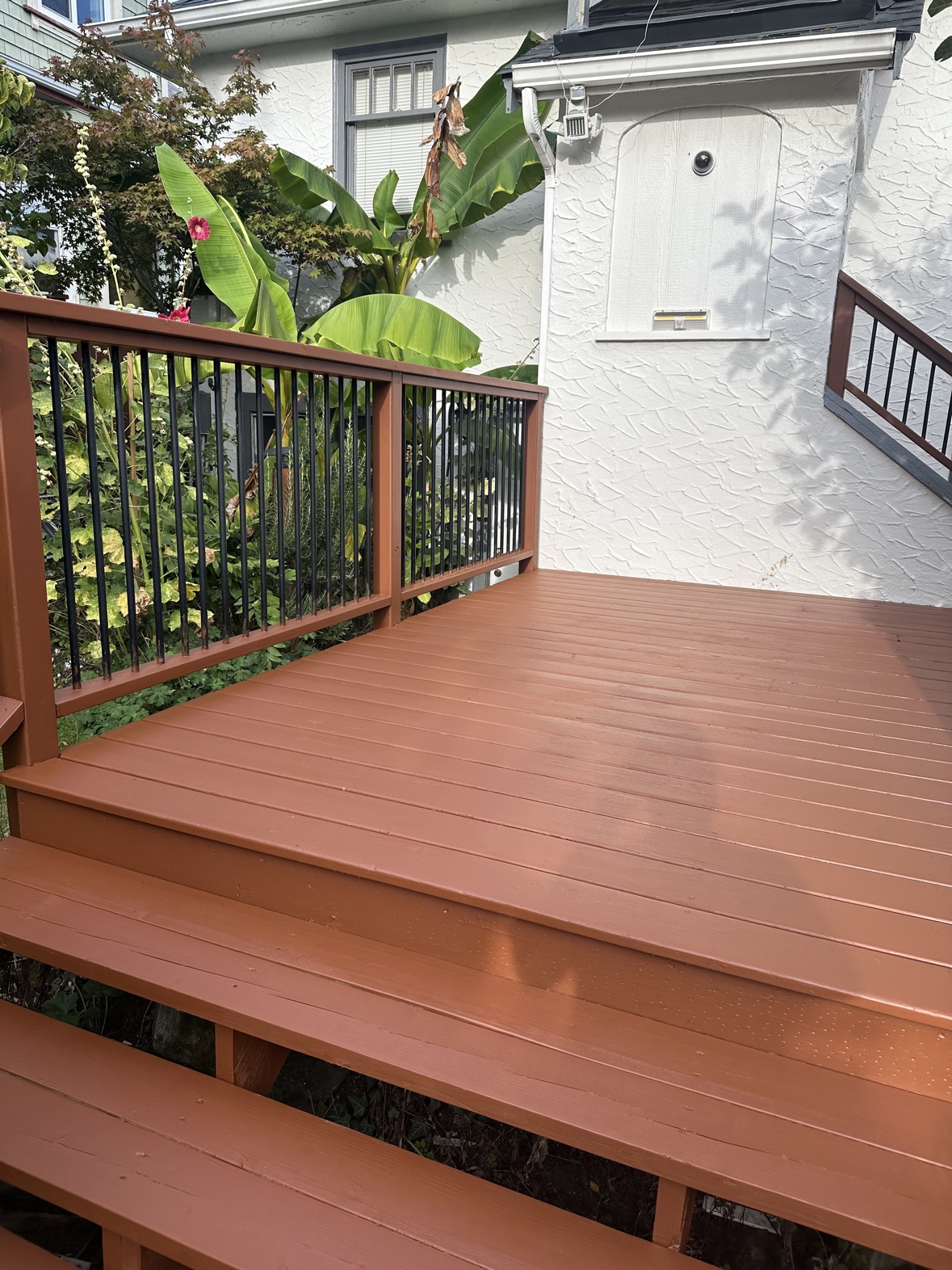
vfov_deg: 71.6
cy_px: 635
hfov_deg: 56.8
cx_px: 476
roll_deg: -2.8
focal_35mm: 24
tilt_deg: -12.2
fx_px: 880
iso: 80
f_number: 1.78
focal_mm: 6.86
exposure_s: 1/894
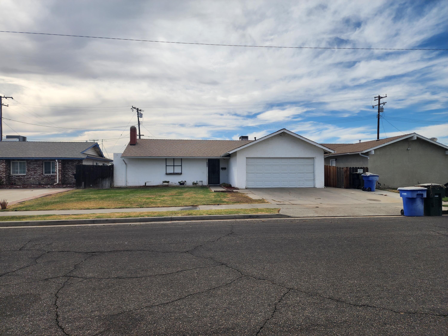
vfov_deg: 58.9
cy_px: 168
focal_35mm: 23
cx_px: 224
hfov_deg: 73.9
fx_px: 298
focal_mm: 6.4
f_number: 1.8
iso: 12
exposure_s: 1/1418
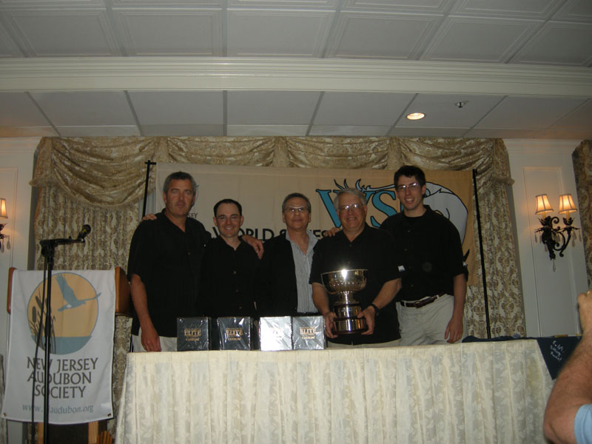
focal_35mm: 35
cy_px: 222
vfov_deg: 40.7
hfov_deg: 52.6
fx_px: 599
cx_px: 296
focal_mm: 7.5
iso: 66
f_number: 2.7
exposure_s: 1/60
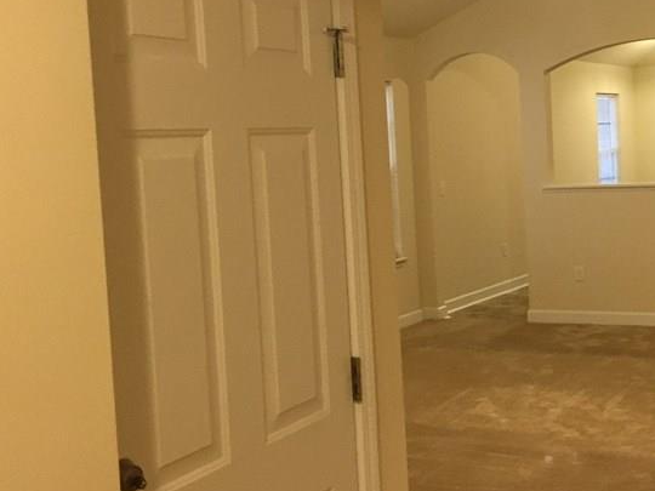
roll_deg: +2.3
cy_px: 199
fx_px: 1041
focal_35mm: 55
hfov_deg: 33.6
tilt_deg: -2.6
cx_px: 553
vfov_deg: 26.5
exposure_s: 1/30
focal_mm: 4.15
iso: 160
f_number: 2.2
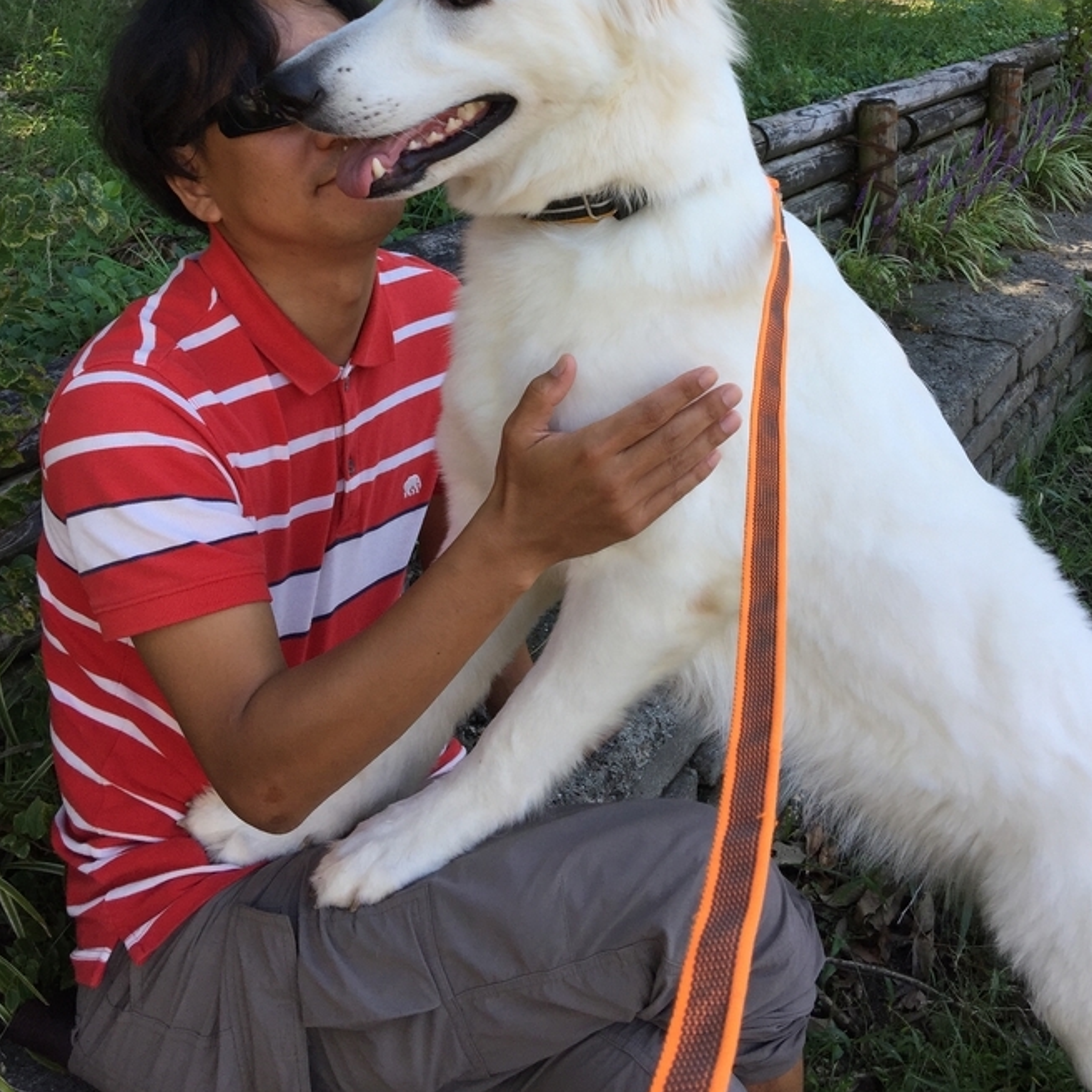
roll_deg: +2.1
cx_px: 576
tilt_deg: -10.4
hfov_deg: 41.8
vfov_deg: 40.6
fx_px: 1428
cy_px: 260
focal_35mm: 40
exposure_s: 1/350
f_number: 2.2
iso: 32
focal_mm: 4.15
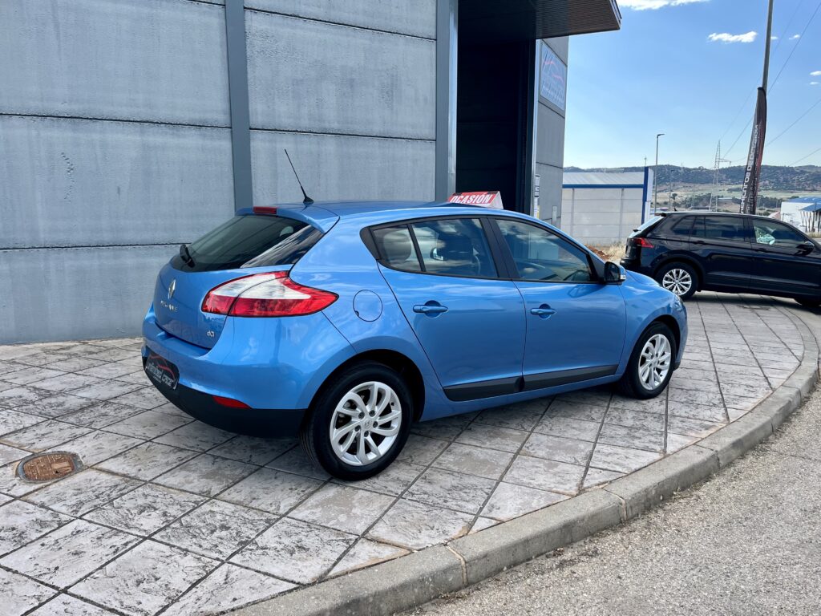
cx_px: 410
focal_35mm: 26
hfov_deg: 67.3
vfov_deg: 53.1
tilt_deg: -9.4
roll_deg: +1.6
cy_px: 308
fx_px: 617
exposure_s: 1/816
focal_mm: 5.1
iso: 50
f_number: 1.6
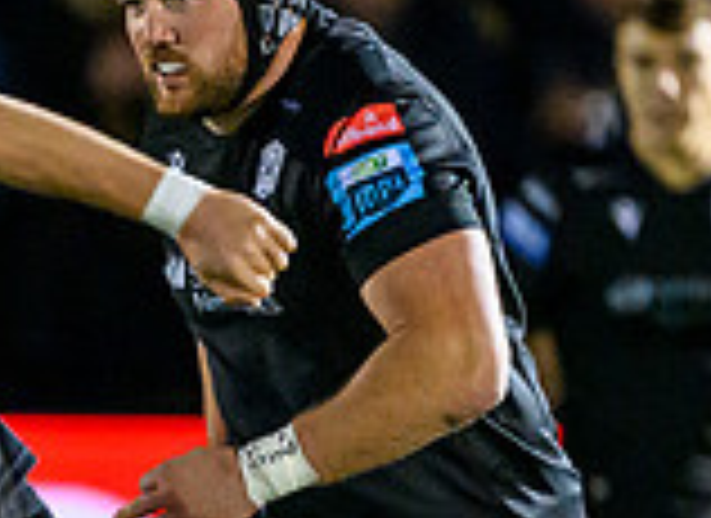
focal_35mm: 2178
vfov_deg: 0.7
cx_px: -498
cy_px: 702
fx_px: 44264
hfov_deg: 0.9
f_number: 2.8
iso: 8000
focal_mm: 400
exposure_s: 1/1250
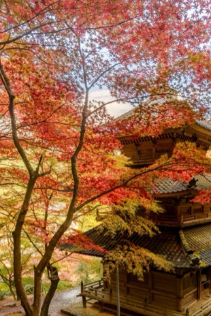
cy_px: 244
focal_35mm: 31
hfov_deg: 40.9
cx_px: 163
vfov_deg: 56.7
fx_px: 272
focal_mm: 20
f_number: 11
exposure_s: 1/8
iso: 100
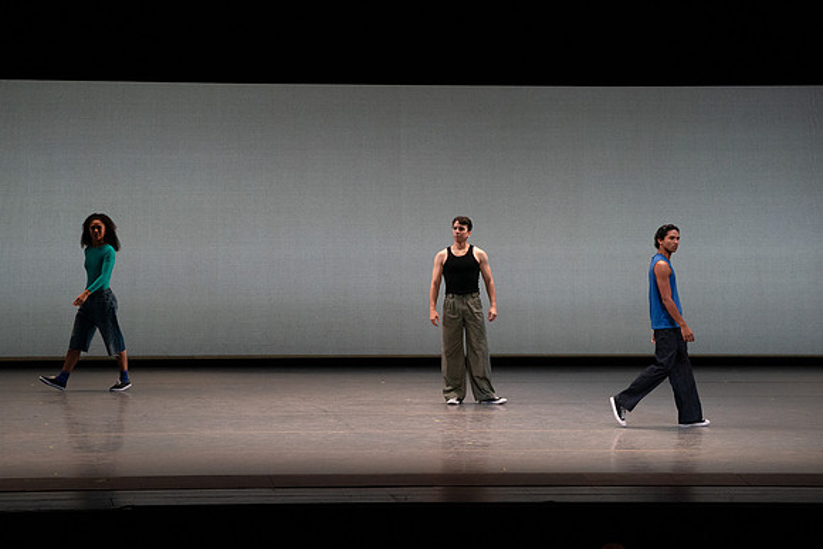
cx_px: 412
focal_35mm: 189
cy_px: 274
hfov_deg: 10.9
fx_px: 4322
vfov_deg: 7.3
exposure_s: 1/400
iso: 5000
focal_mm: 189
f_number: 9
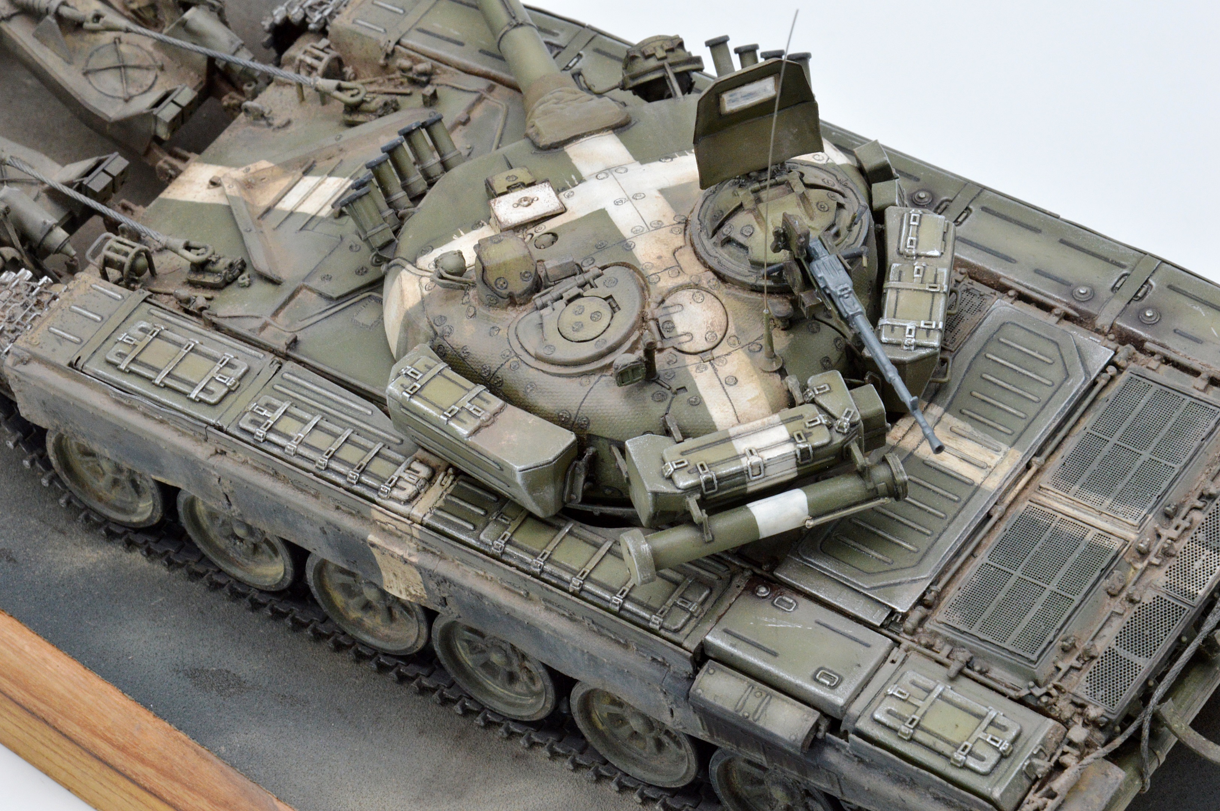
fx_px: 5333
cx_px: 610
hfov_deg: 13.1
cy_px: 406
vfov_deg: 8.7
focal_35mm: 158
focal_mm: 105
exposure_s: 1/20
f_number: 18
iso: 800
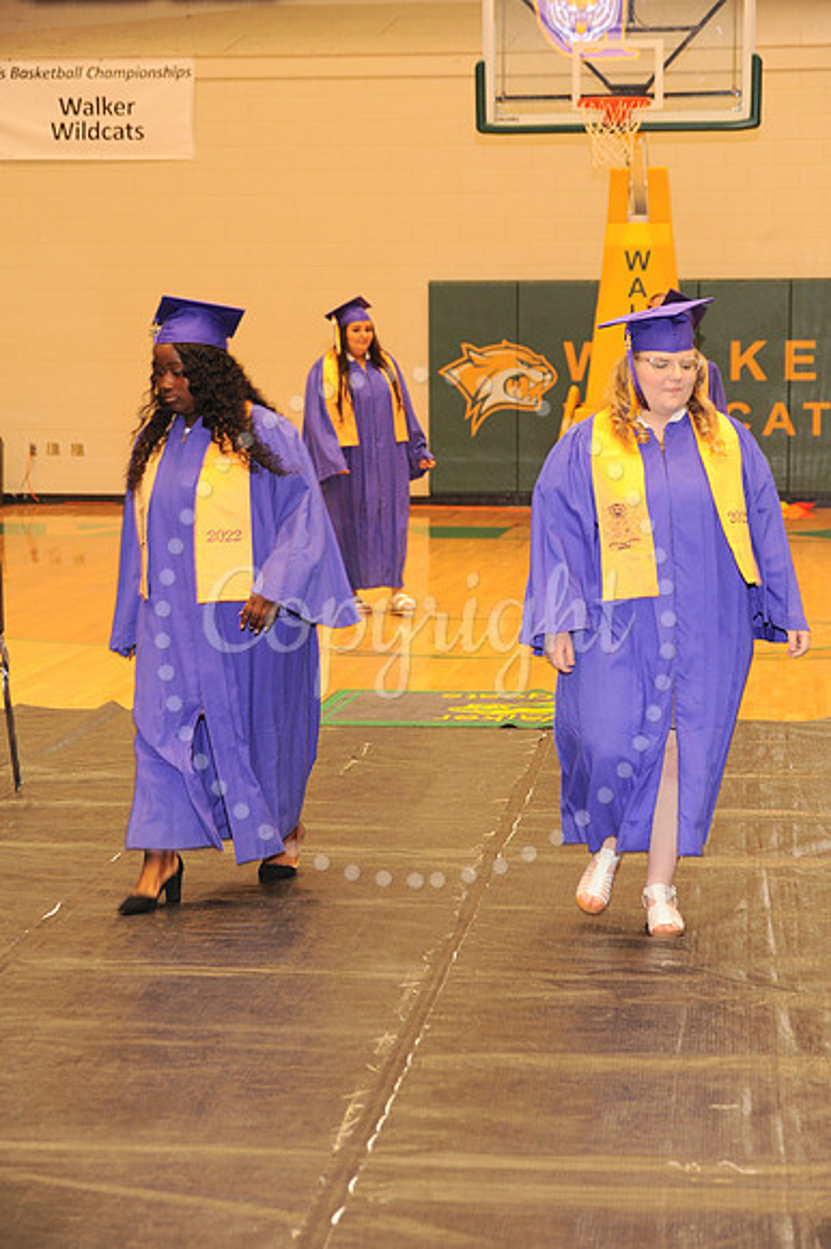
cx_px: 416
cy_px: 624
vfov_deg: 23.9
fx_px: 2946
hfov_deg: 16.1
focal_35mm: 85
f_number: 5.6
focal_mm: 85
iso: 1250
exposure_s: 1/60
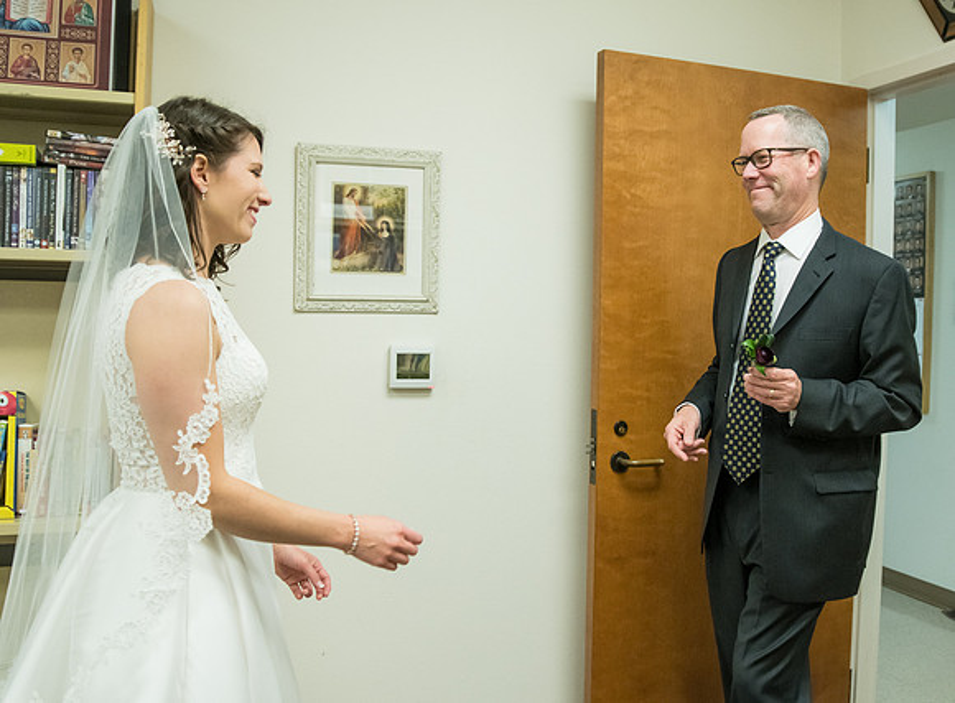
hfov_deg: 51.9
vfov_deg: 39.7
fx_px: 973
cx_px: 575
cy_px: 358
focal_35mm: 36
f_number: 3.2
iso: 640
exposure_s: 1/320
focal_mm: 24
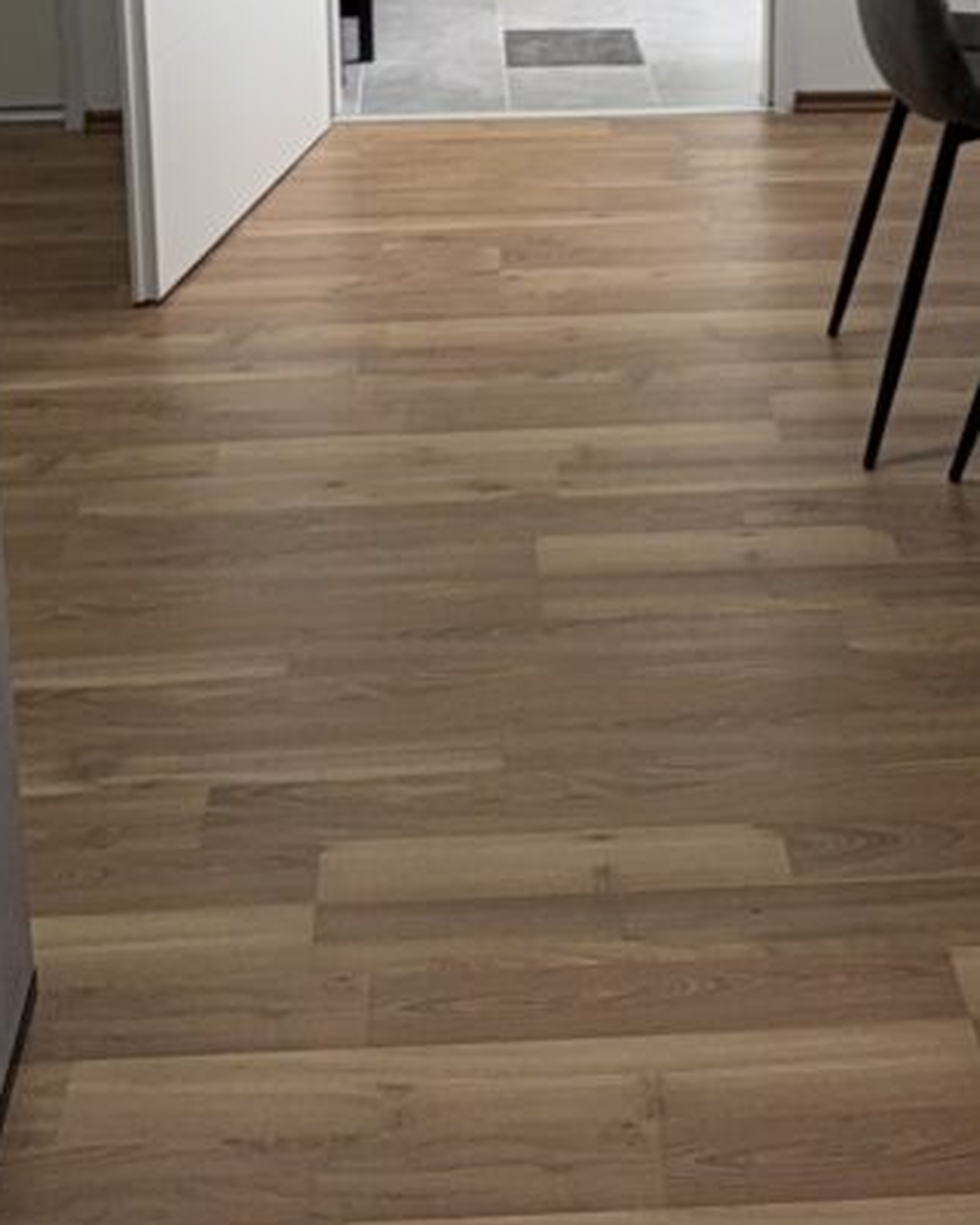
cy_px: -9
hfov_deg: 25.4
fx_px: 2175
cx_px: 573
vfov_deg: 29.3
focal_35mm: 60
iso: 160
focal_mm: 6.76
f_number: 1.78
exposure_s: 1/100
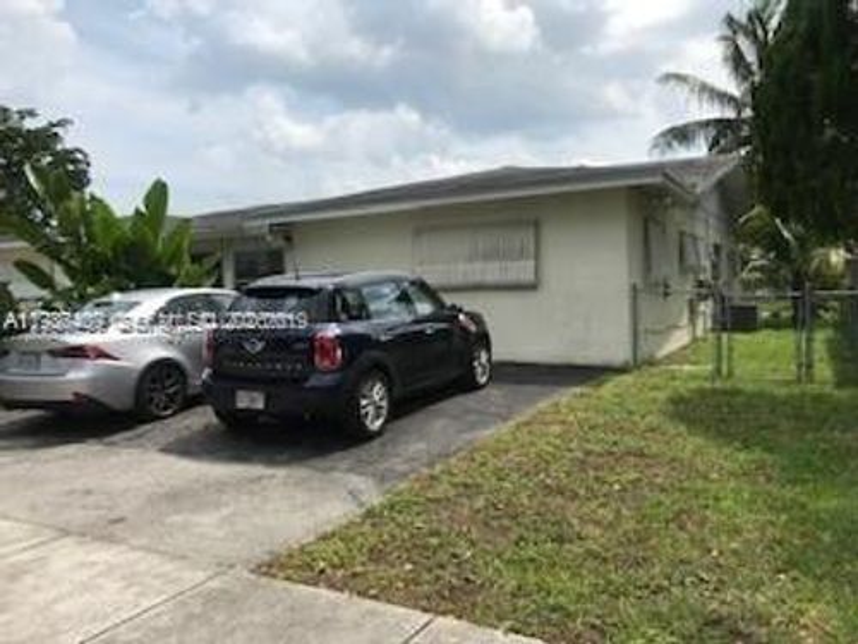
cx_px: 429
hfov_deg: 63.4
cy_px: 322
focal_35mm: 28
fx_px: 694
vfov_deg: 49.7
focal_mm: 3.99
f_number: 1.8
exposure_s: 1/2740
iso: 20
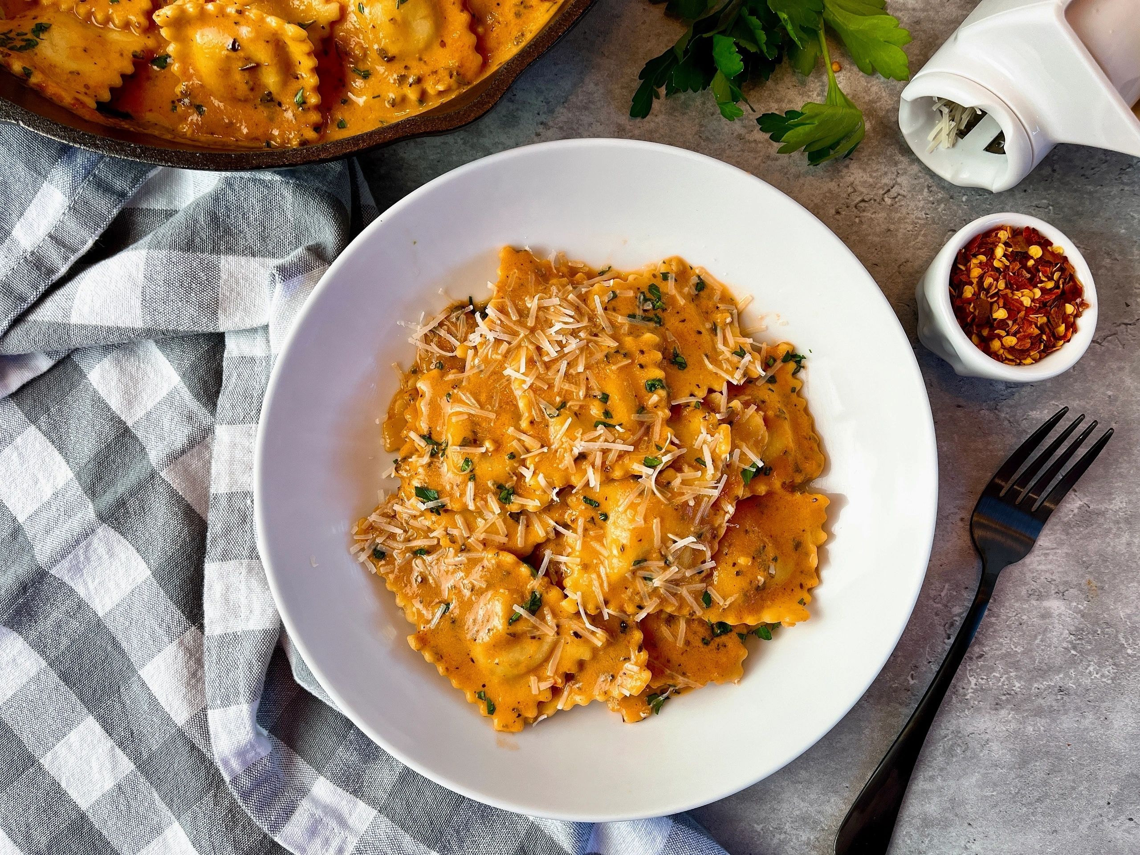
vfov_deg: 53.1
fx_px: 856
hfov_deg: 67.3
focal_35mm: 26
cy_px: 428
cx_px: 570
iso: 50
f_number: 1.6
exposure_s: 1/120
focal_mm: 5.1
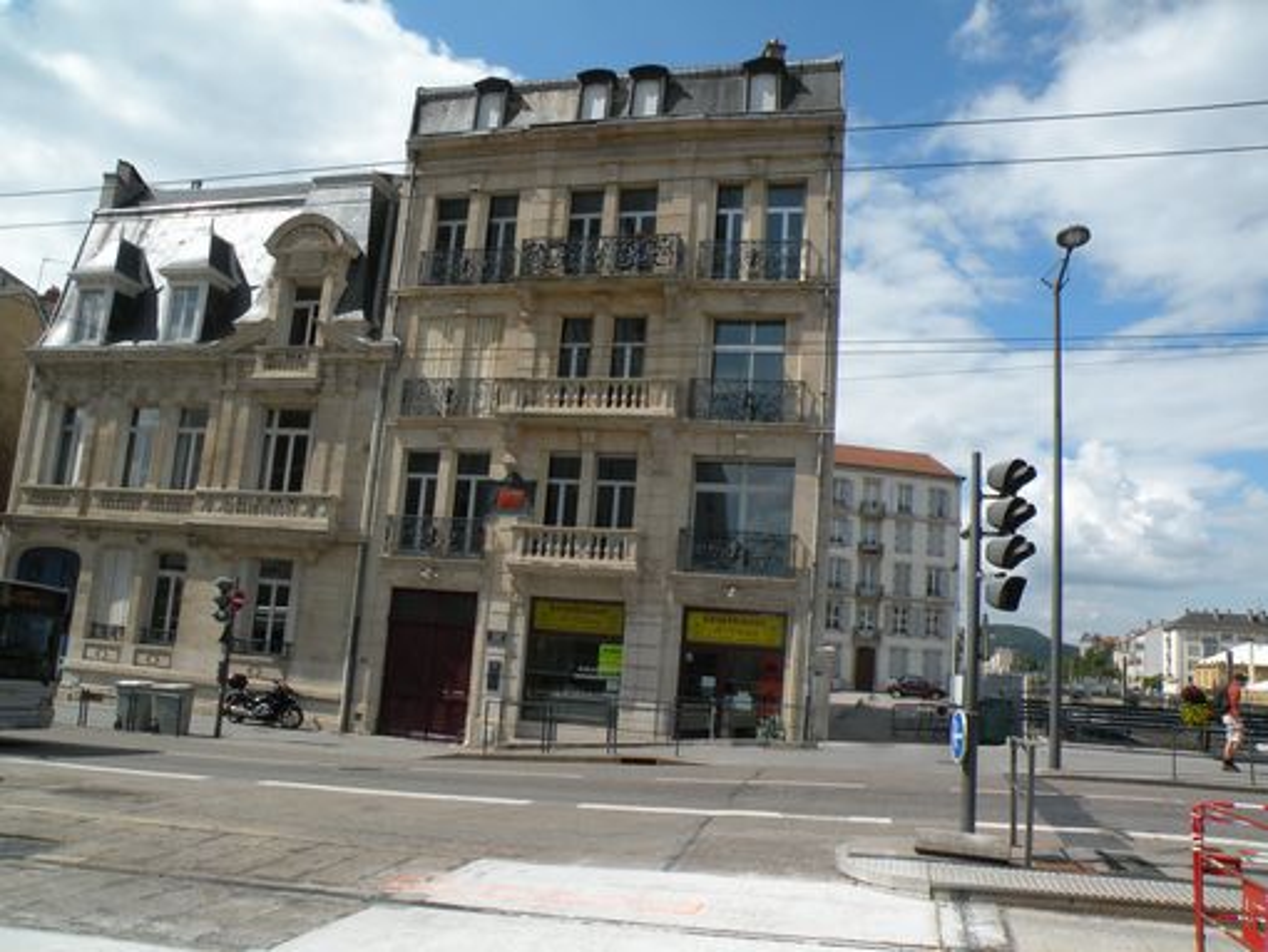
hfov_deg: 65.3
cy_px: 476
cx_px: 634
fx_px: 989
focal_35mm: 27
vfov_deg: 51.4
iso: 64
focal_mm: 4.7
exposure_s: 1/254
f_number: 7.1
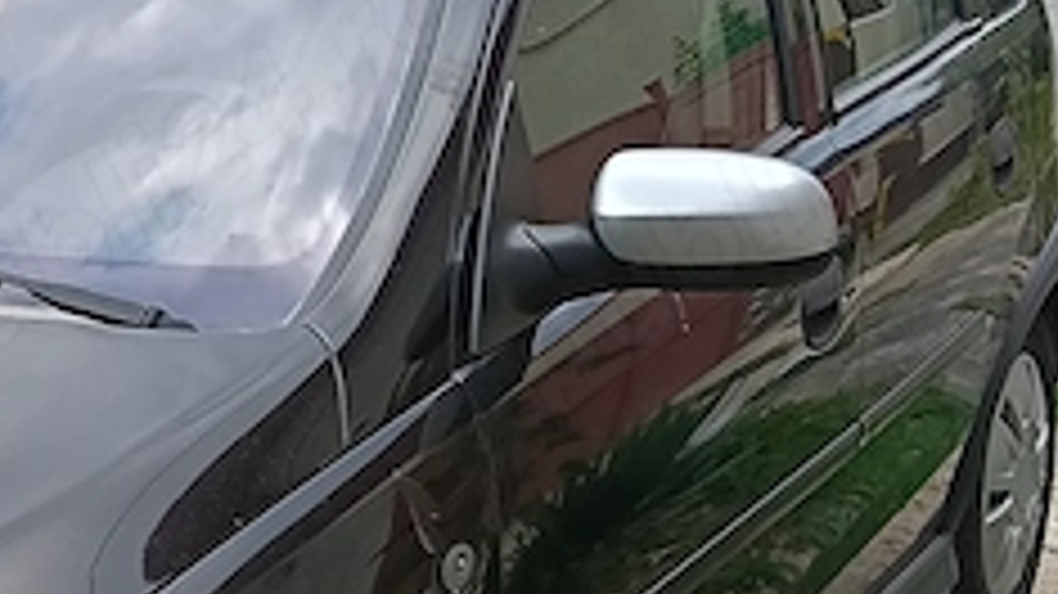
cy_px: 328
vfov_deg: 12.1
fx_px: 2804
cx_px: -149
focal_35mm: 100
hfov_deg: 20.2
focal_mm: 3.98
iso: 100
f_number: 1.8
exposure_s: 1/100
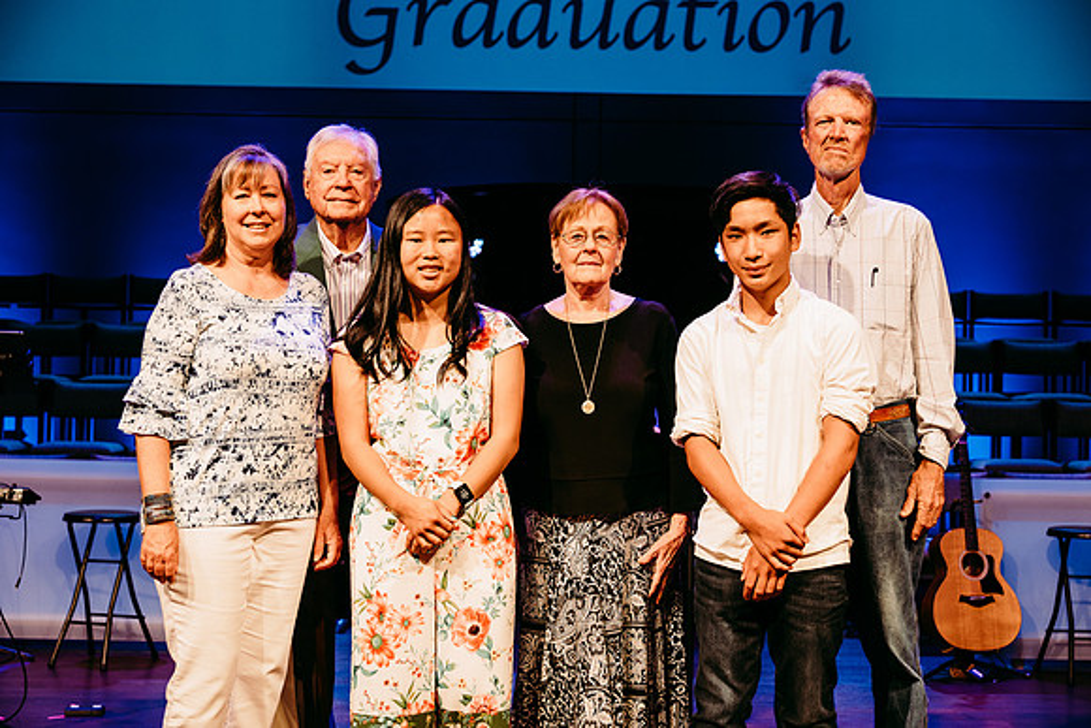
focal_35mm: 52
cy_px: 364
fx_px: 1576
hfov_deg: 38.2
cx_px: 546
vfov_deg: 26.0
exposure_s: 1/200
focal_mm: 52
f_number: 4
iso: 1000
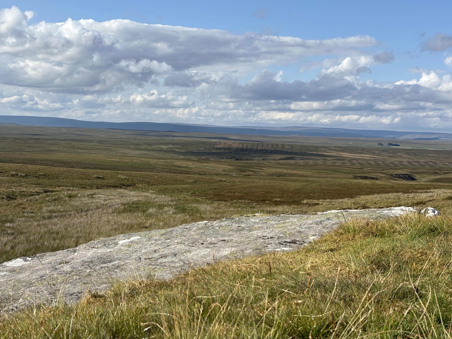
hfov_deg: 36.8
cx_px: 226
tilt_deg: -3.4
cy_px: 170
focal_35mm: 52
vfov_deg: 28.0
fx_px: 679
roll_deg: -1.0
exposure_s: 1/3115
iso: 40
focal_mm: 5.96
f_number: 1.6
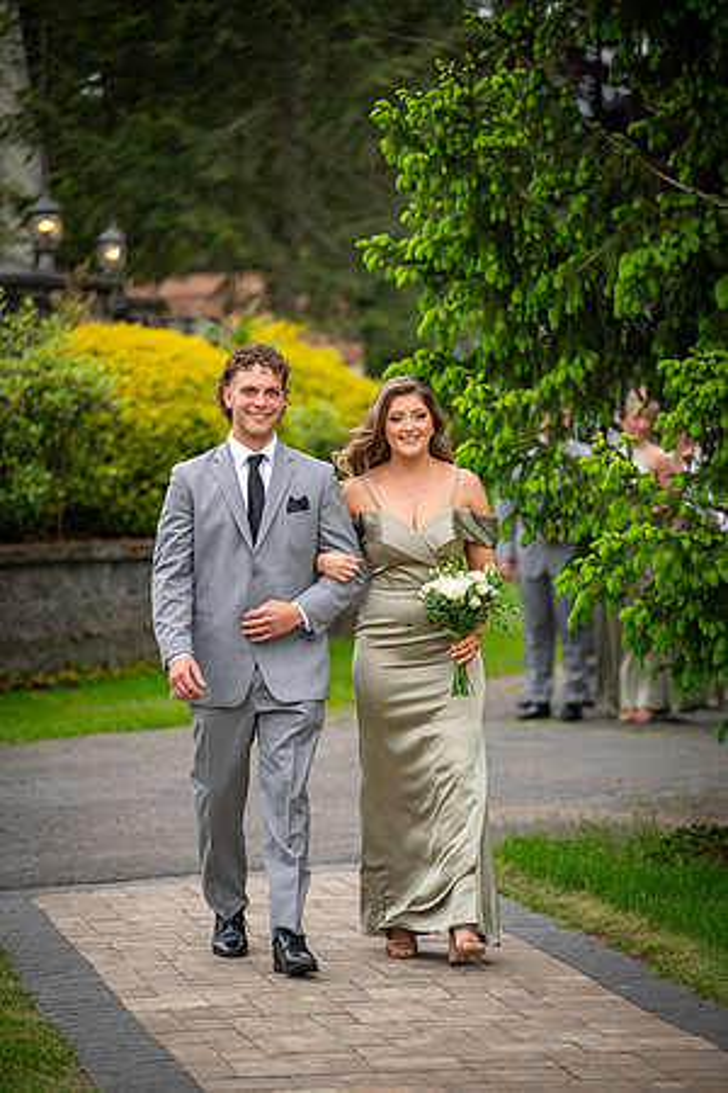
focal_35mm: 155
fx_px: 4701
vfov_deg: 13.2
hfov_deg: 8.9
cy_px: 546
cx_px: 364
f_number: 2.8
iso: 100
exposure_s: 1/320
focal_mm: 155
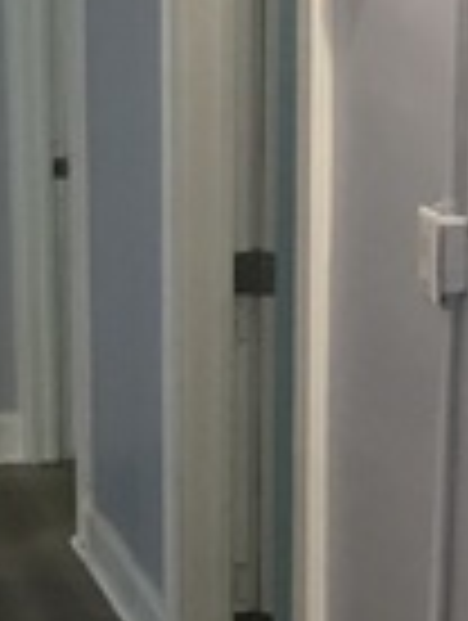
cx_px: -9
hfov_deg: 10.9
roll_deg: +0.6
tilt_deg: -16.4
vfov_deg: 14.3
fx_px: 2426
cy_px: 659
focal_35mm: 135
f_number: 1.8
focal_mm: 3.99
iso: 80
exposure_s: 1/15
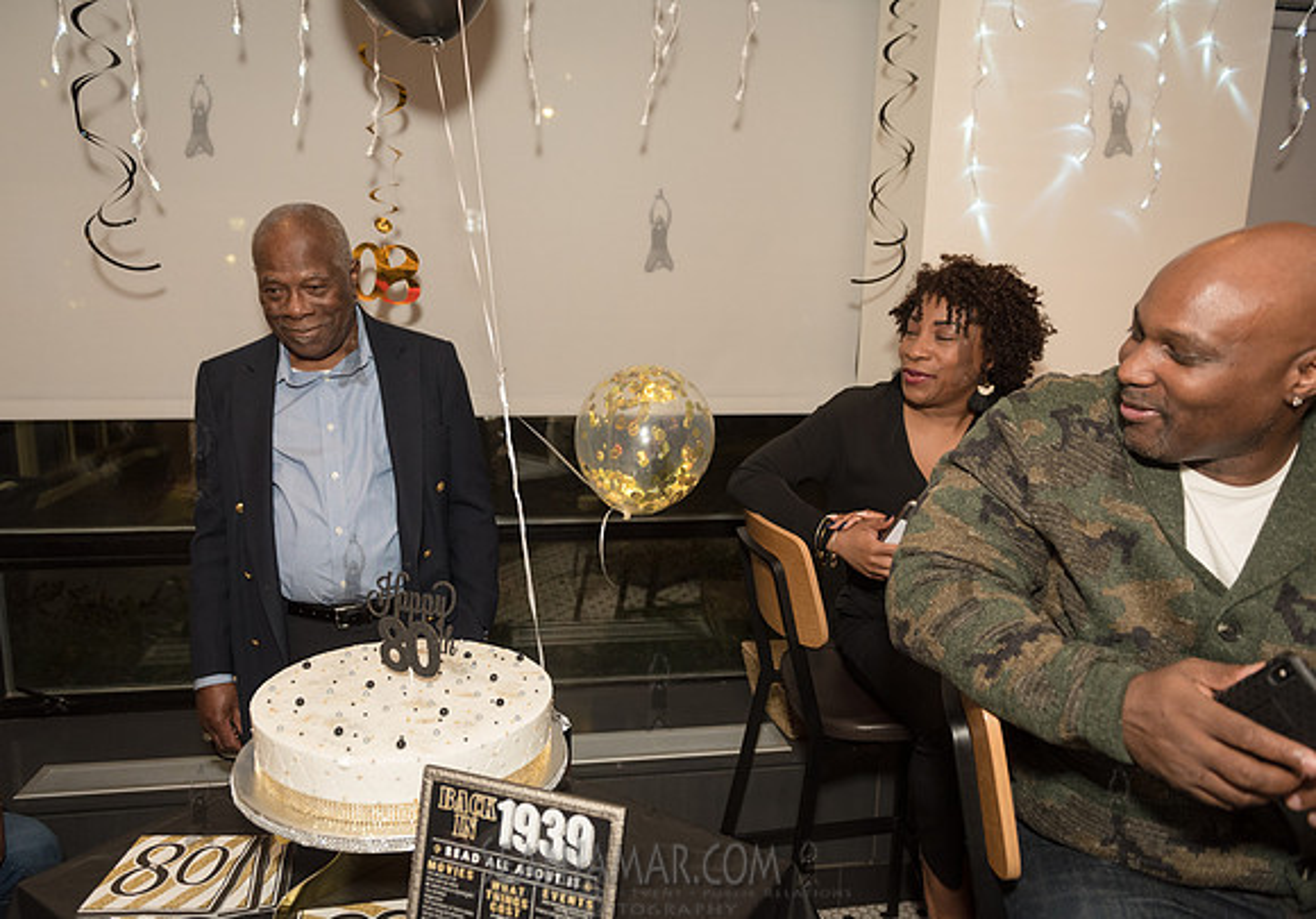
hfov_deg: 71.2
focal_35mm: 25
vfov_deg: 53.1
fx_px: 919
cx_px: 626
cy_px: 460
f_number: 3.5
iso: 1250
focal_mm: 24
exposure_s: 1/320
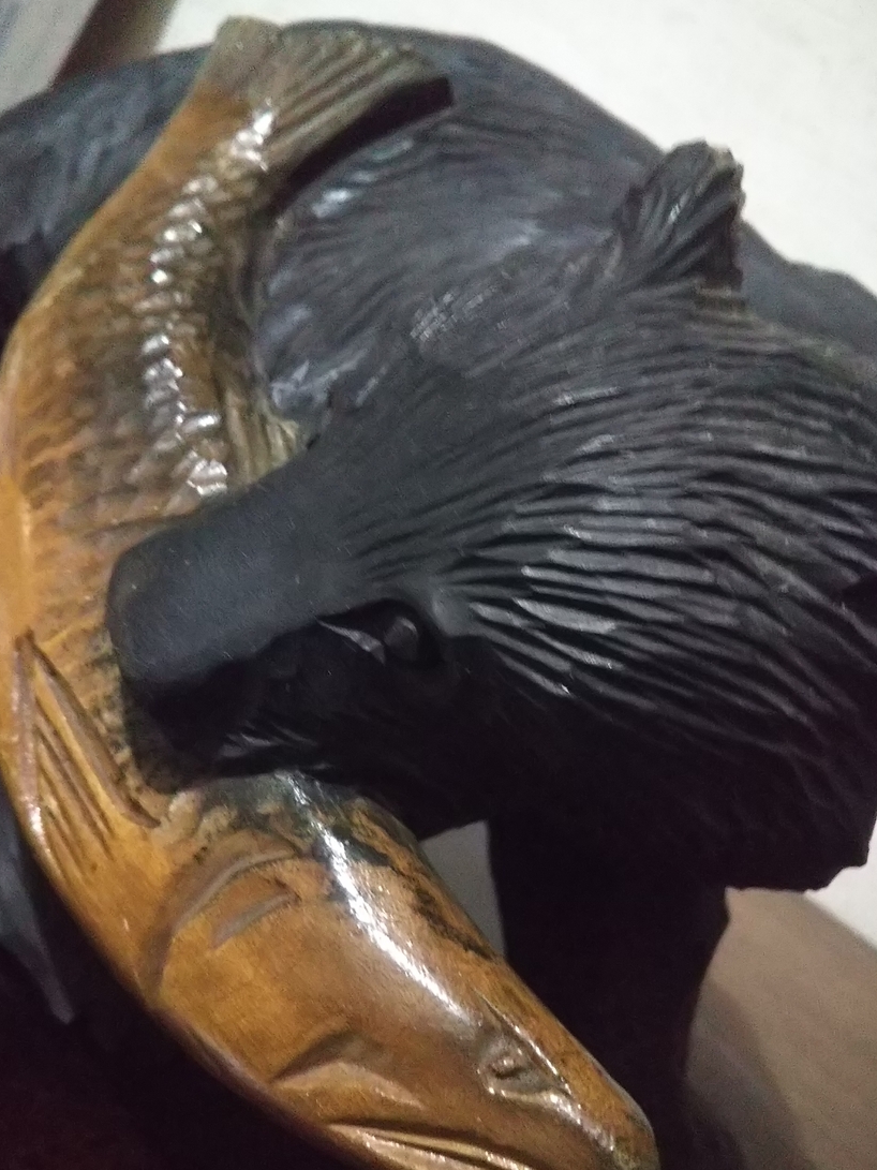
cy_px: 630
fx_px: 1115
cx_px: 413
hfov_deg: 42.9
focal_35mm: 33
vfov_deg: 55.3
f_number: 2.2
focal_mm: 4
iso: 1600
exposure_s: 1/10
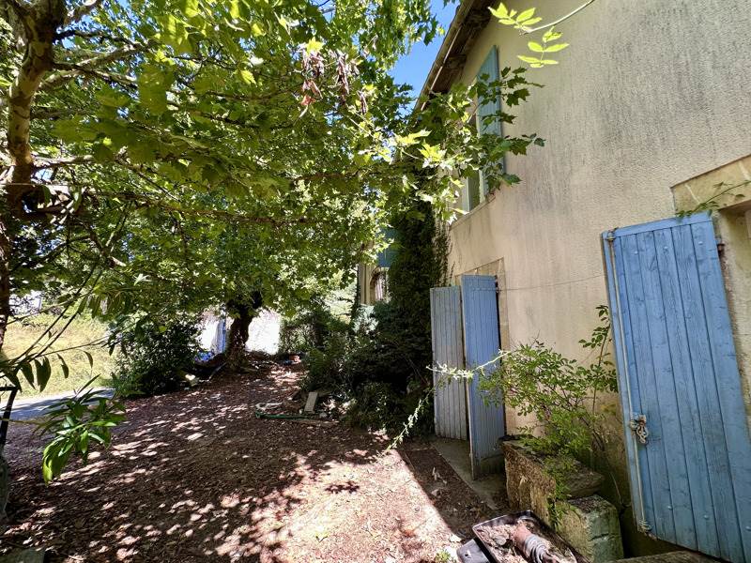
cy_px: 282
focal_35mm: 14
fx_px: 304
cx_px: 376
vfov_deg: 85.7
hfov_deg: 102.1
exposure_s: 1/99
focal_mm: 2.22
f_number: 2.2
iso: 40
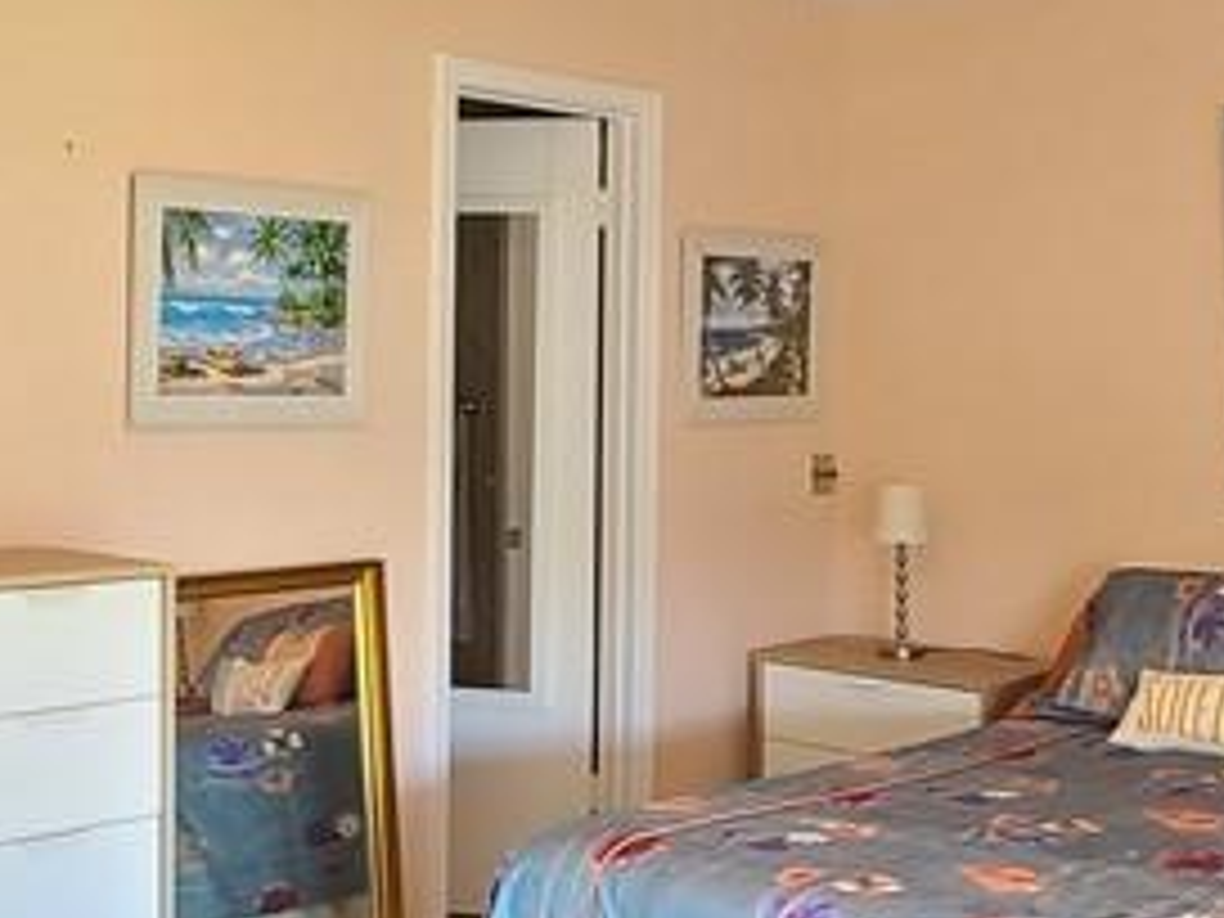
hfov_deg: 38.8
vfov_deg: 29.7
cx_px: 531
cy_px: 418
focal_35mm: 49
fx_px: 1733
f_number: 2.2
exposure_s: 1/30
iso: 320
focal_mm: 2.2
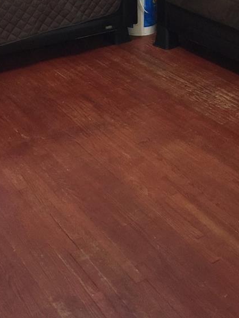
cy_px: -1
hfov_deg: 23.6
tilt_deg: -16.3
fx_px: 571
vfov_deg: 29.1
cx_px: 149
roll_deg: +0.0
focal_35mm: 62
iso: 125
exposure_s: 1/15
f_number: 2.2
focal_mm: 4.15
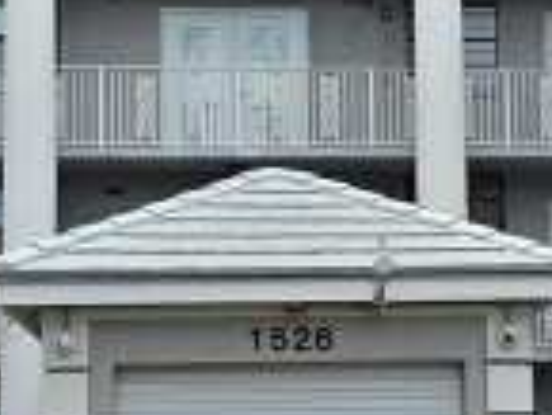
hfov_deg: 15.4
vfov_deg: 11.7
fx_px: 2027
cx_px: 434
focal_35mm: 127
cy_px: 209
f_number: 1.7
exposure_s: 1/269
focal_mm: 6.3
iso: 12
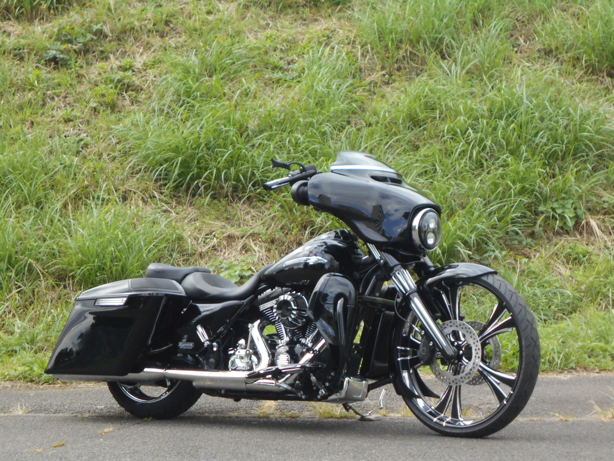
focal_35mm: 99
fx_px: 1756
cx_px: 307
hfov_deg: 19.8
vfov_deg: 14.9
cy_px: 230
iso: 160
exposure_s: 1/250
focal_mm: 17.6
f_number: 5.5
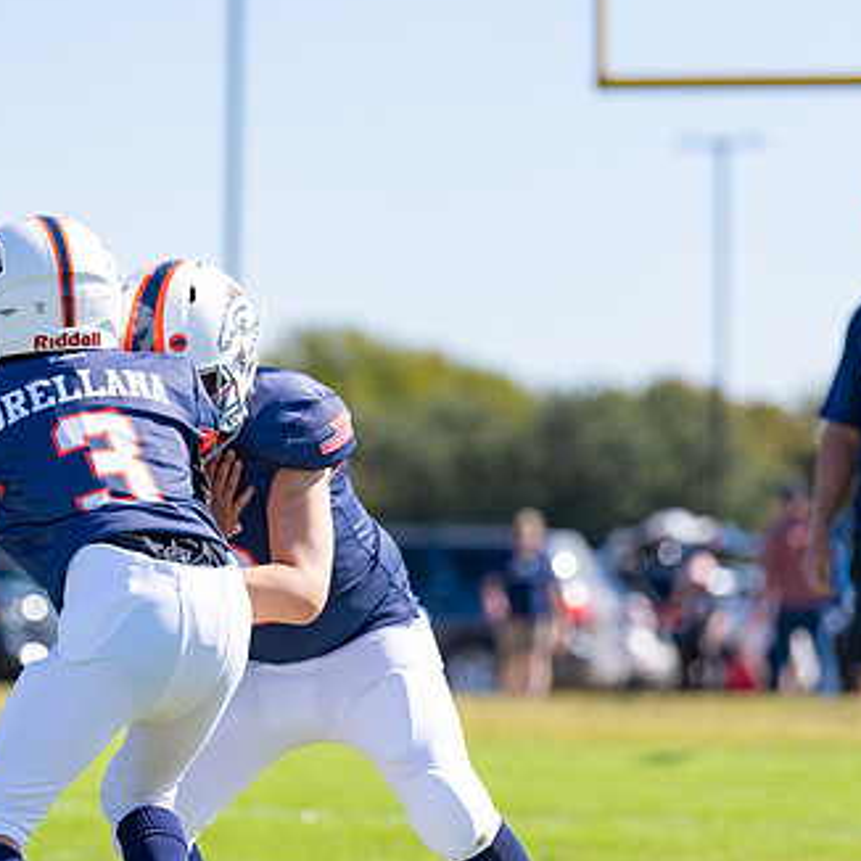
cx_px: 287
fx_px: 5881
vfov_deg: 8.4
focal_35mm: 209
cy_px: 503
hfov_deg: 8.4
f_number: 2.8
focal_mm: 126
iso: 100
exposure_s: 1/1000
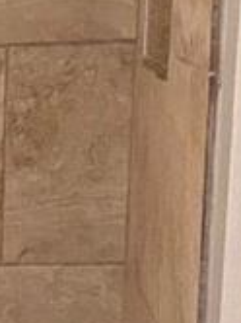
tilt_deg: -15.3
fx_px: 1750
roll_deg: +3.7
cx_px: -566
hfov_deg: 6.8
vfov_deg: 10.2
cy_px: 459
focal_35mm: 188
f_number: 1.8
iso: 320
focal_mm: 4.25
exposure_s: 1/60
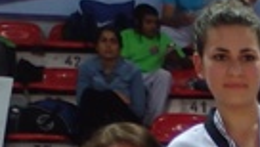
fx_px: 1416
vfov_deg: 5.6
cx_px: 539
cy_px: 452
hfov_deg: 9.7
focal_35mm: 205
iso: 100
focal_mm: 4.5
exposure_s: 1/30
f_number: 3
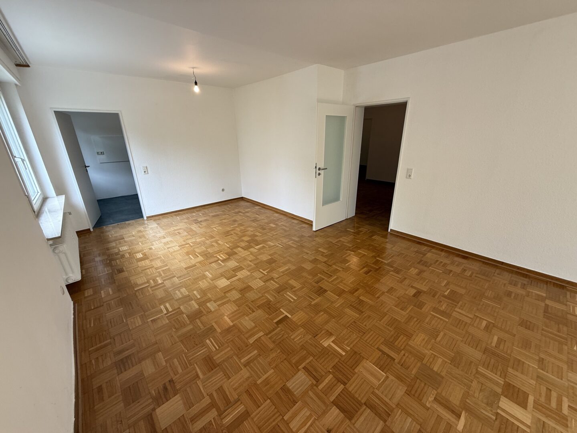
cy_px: 216
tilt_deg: -18.6
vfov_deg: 85.7
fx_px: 233
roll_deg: +0.6
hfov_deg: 102.1
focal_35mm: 14
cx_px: 288
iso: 80
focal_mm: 2.22
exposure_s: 1/99
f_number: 2.2
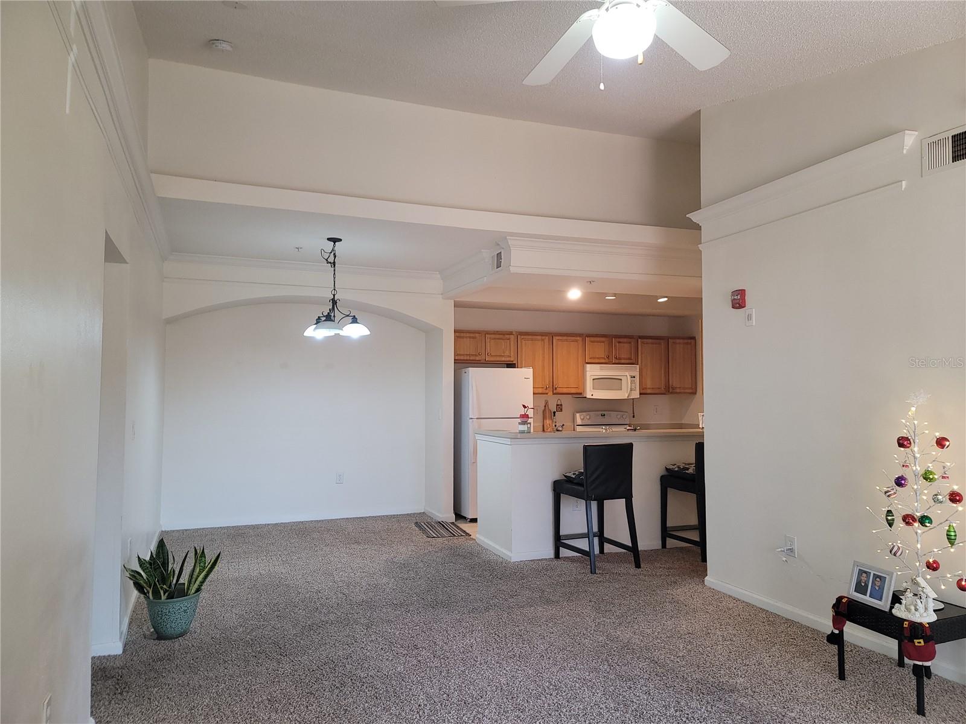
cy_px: 362
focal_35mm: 25
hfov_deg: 69.4
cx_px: 483
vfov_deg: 54.9
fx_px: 698
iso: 100
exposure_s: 1/30
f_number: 1.8
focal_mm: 7
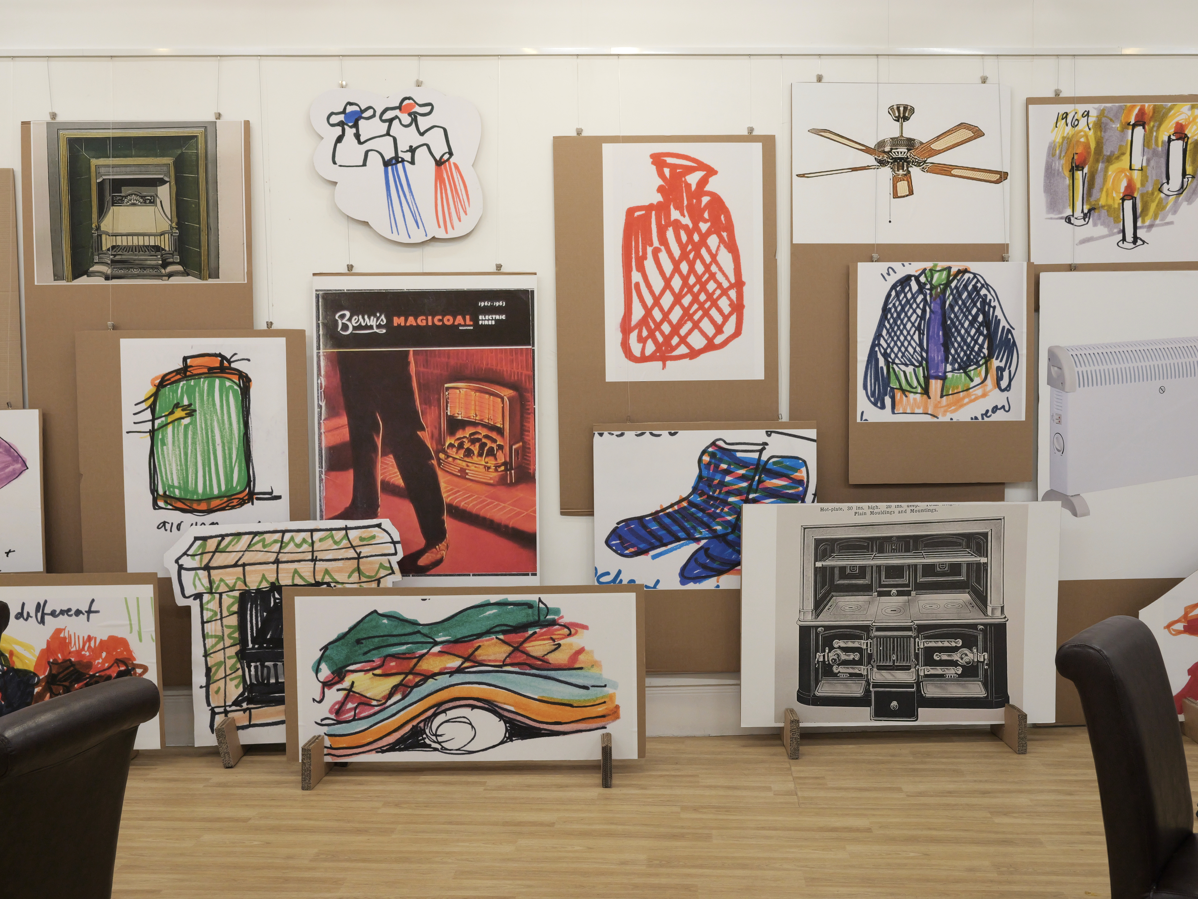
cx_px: 599
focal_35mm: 34
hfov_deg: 53.9
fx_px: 1177
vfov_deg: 41.8
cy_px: 450
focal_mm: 17
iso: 640
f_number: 5
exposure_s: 1/100
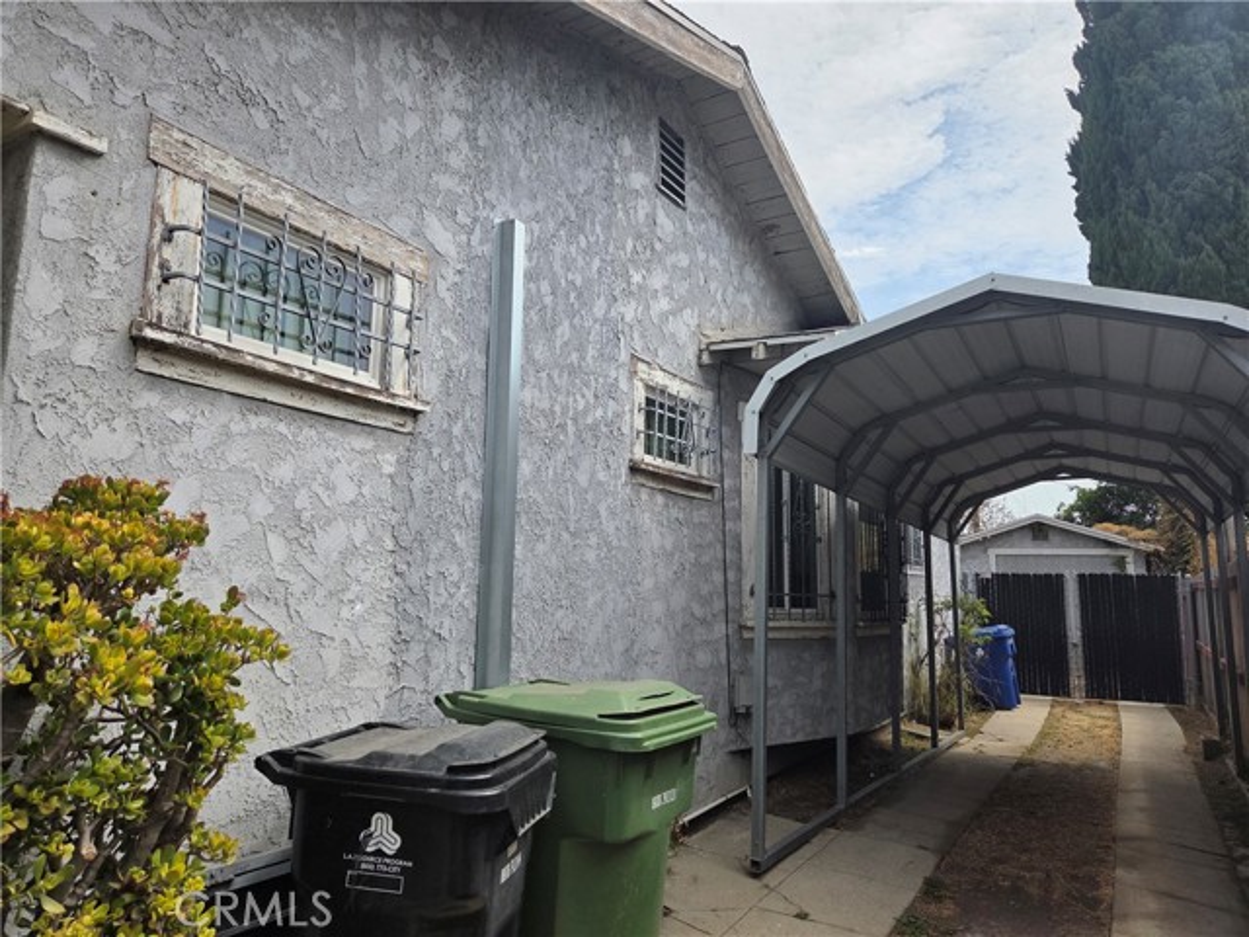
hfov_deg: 73.9
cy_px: 468
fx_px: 830
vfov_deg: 58.9
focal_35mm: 23
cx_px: 624
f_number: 1.8
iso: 80
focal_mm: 5.4
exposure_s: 1/5545
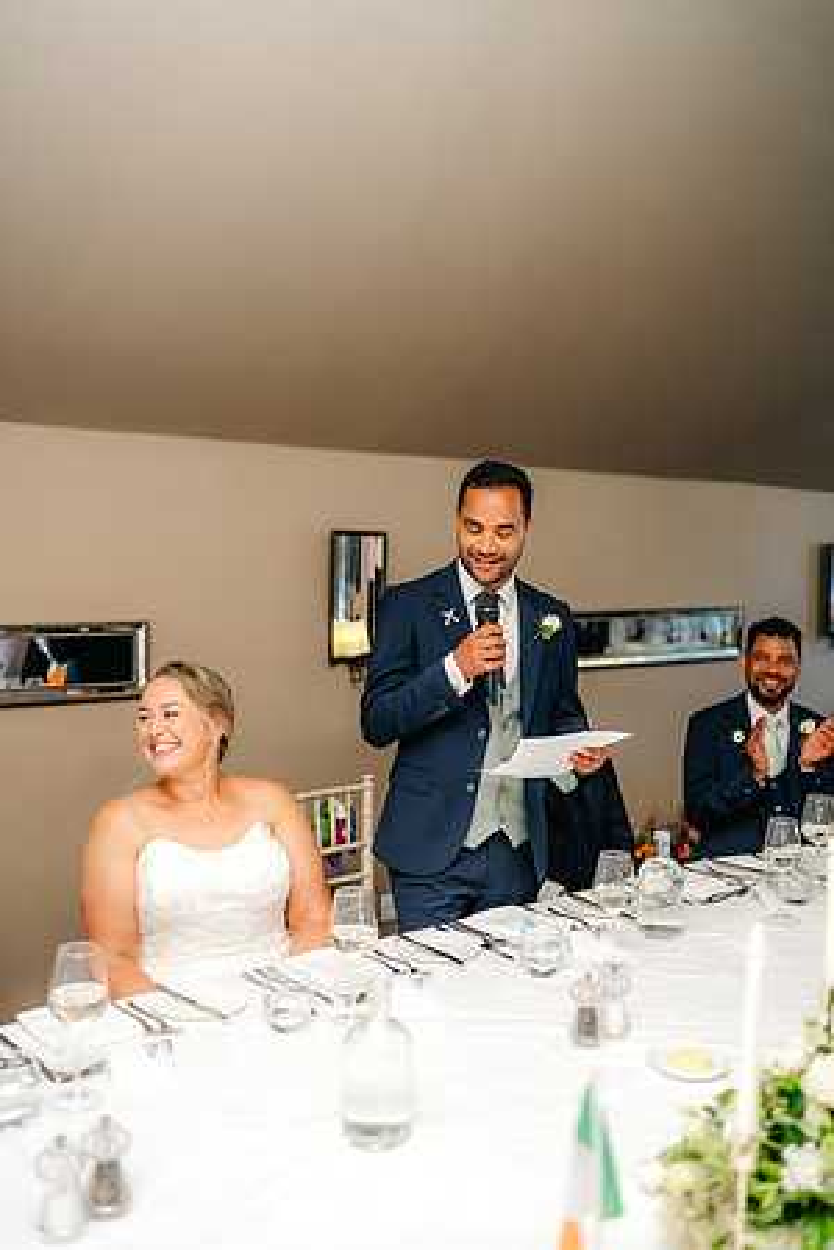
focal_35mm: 35
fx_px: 1216
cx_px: 417
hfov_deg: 37.9
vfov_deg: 54.4
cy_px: 625
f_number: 1.4
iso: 800
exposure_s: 1/200
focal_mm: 35
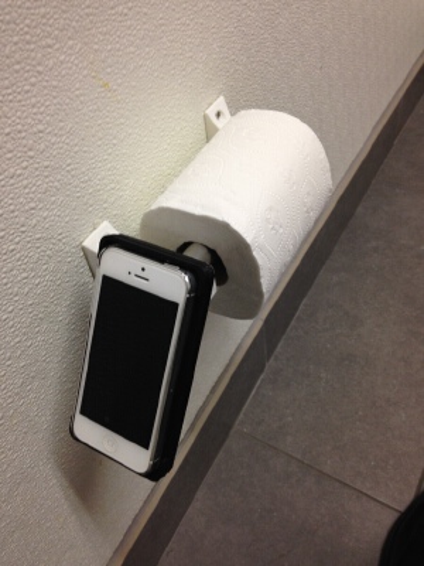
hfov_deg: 42.9
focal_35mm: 33
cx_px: 212
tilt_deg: -50.2
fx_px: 539
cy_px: 283
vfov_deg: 55.4
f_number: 2.4
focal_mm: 4.12
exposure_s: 1/20
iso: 64
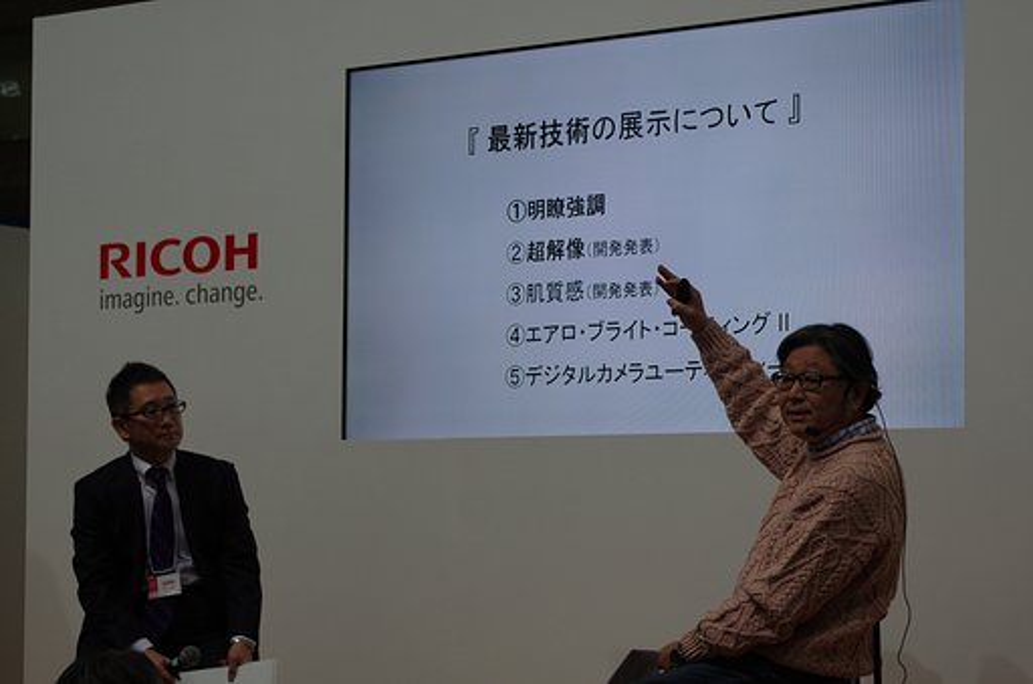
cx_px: 516
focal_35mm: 72
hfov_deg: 28.1
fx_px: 2062
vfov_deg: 18.8
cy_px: 342
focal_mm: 48
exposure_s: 1/250
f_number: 5
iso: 400
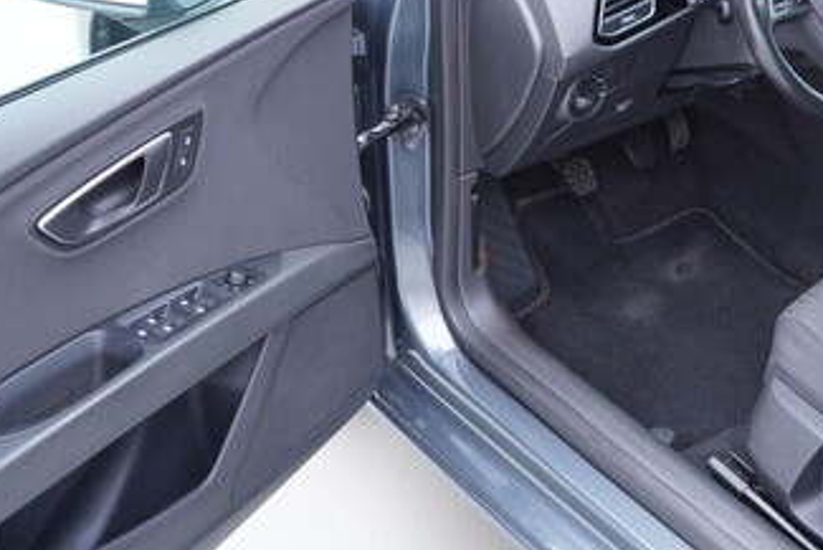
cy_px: 143
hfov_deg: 32.1
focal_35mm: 61
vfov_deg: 22.1
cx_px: 641
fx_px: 1395
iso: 400
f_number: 2.8
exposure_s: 1/40
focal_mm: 24
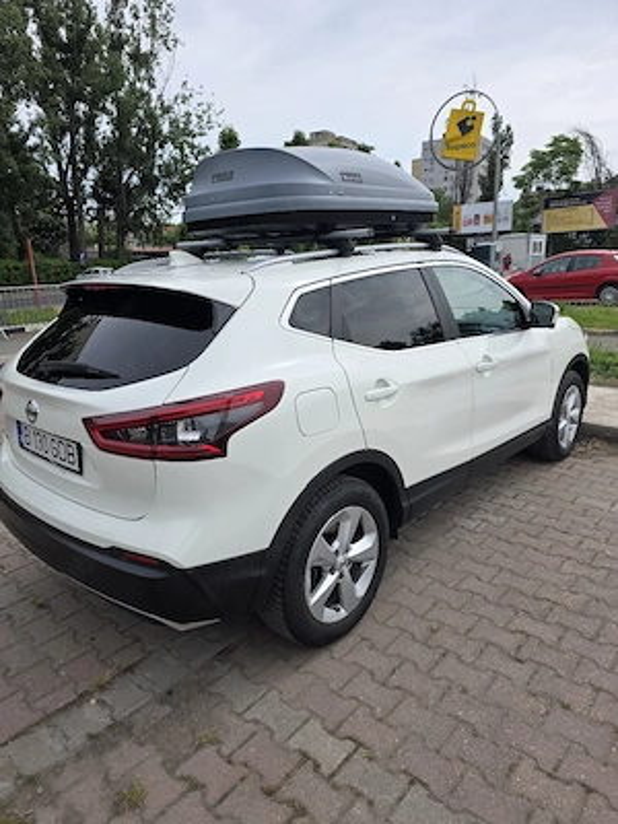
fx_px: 547
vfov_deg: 73.9
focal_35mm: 23
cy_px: 412
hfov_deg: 58.9
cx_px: 309
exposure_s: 1/5000
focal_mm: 6.3
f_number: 1.7
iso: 80
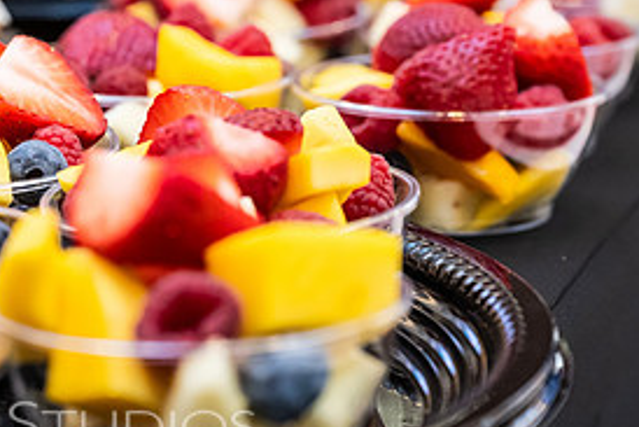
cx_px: 33
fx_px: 2966
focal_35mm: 167
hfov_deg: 12.2
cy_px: 95
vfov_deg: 8.2
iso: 1600
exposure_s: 1/250
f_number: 4.5
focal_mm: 70
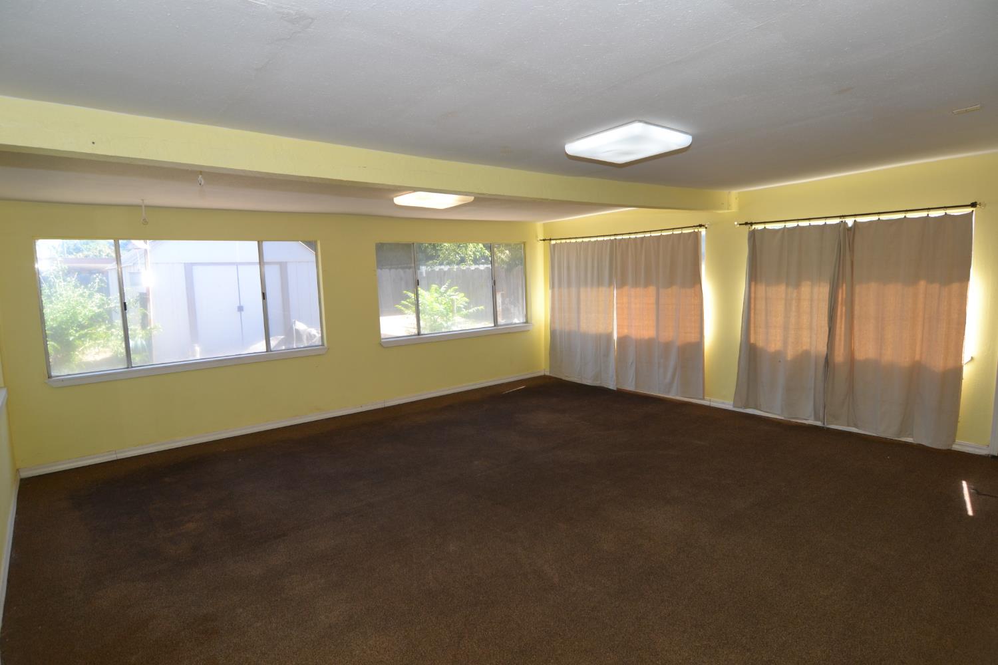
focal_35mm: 18
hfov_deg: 90.0
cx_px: 499
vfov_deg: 67.4
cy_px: 332
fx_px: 499
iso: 360
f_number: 5.6
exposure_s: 1/125
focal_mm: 12
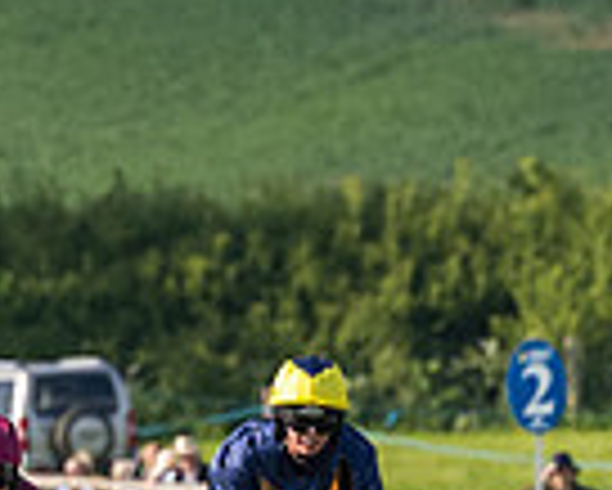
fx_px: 35092
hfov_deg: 1.0
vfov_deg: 0.8
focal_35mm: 1936
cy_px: 873
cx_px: 462
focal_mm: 175
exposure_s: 1/4000
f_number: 4
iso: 500
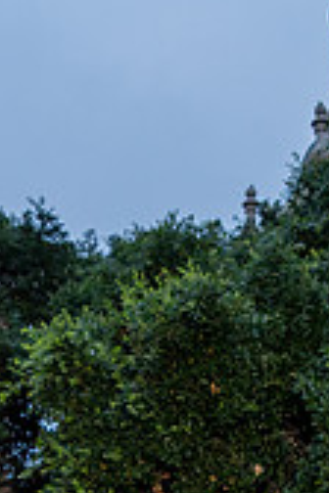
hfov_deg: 13.1
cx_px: 97
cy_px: 705
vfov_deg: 17.9
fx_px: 1426
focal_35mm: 104
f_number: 4
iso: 400
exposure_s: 1/200
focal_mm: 24
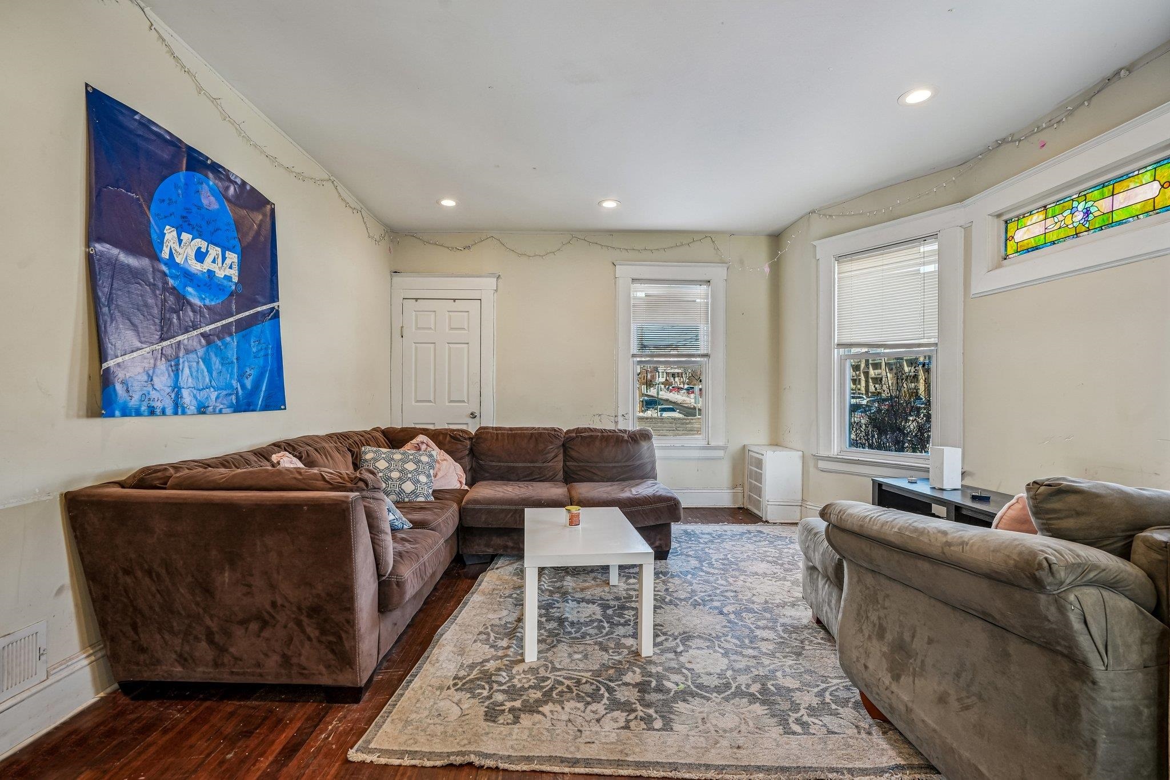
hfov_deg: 96.7
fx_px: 520
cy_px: 390
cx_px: 585
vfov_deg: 73.7
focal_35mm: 16
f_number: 7.1
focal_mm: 16
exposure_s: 1/125
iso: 640
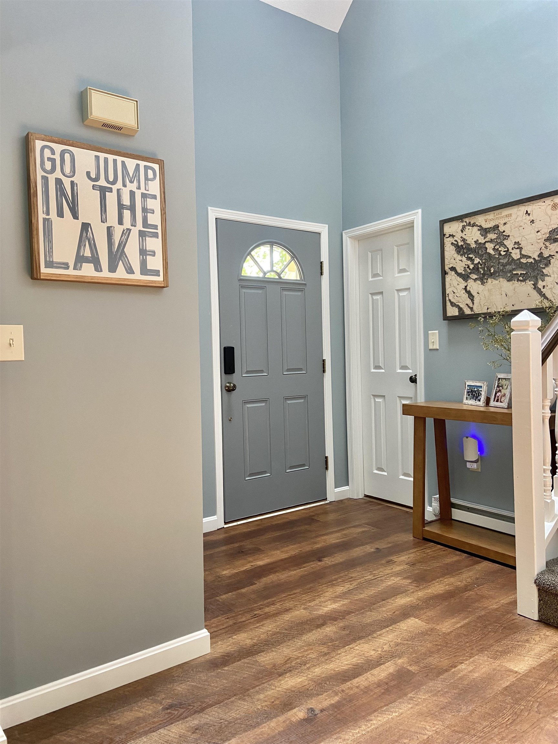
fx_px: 559
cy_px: 372
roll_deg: +1.2
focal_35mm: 26
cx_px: 279
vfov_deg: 67.3
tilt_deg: -0.7
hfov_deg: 53.1
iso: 125
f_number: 1.8
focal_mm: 4.25
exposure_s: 1/82
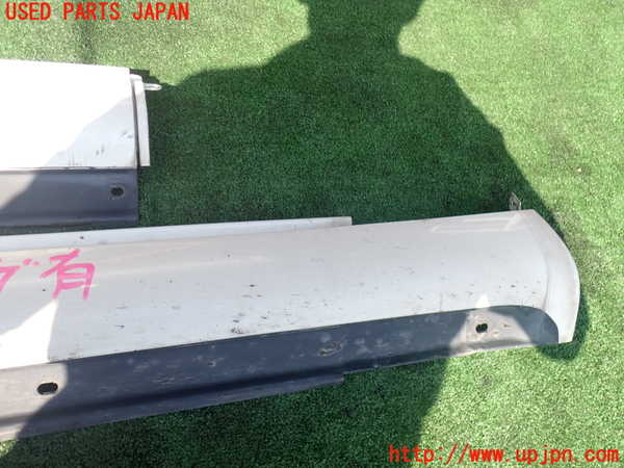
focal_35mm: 30
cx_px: 312
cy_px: 234
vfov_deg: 46.8
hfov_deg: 60.0
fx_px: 541
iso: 100
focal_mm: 5.4
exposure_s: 1/320
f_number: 3.2
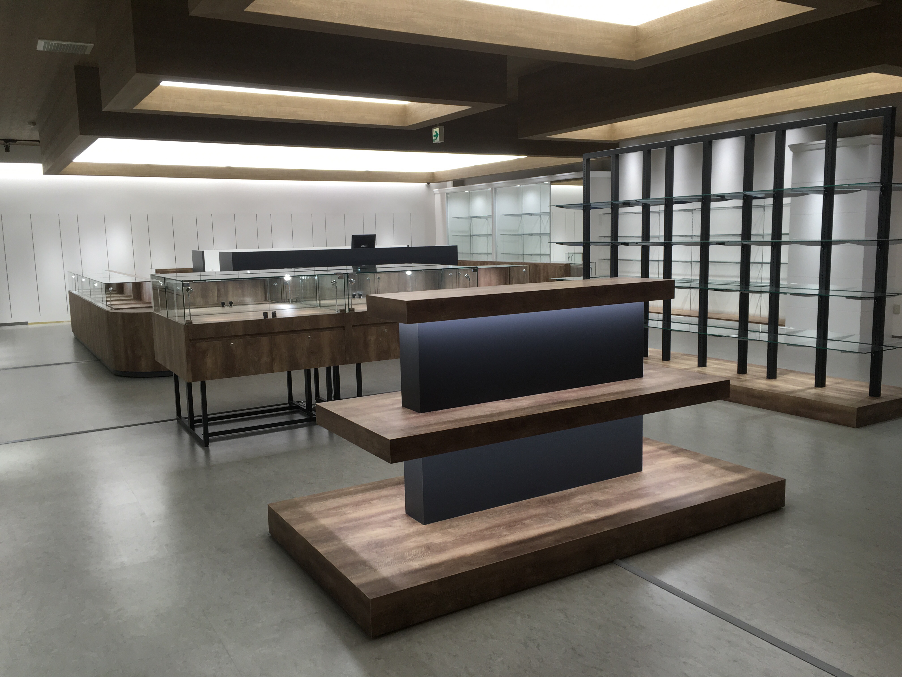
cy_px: 338
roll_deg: +1.1
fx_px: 756
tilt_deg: -8.5
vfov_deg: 48.2
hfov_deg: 61.7
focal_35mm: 29
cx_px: 451
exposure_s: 1/60
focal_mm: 4.15
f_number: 2.2
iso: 32
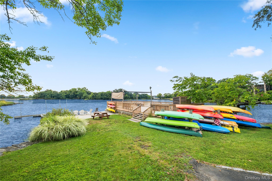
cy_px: 90
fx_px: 113
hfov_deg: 100.4
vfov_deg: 77.3
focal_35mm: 15
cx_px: 136
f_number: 8
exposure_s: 1/160
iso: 1000
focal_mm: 10
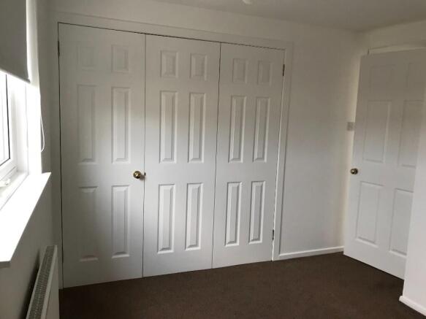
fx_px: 345
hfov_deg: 63.5
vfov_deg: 49.7
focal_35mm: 28
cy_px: 160
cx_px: 213
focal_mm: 3.99
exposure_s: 1/20
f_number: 1.8
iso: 40
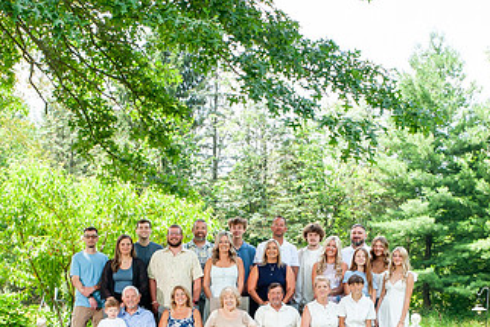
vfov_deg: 14.3
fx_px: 1294
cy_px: 253
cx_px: 284
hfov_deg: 21.4
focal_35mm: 95
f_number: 14
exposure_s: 1/160
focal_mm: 40
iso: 800
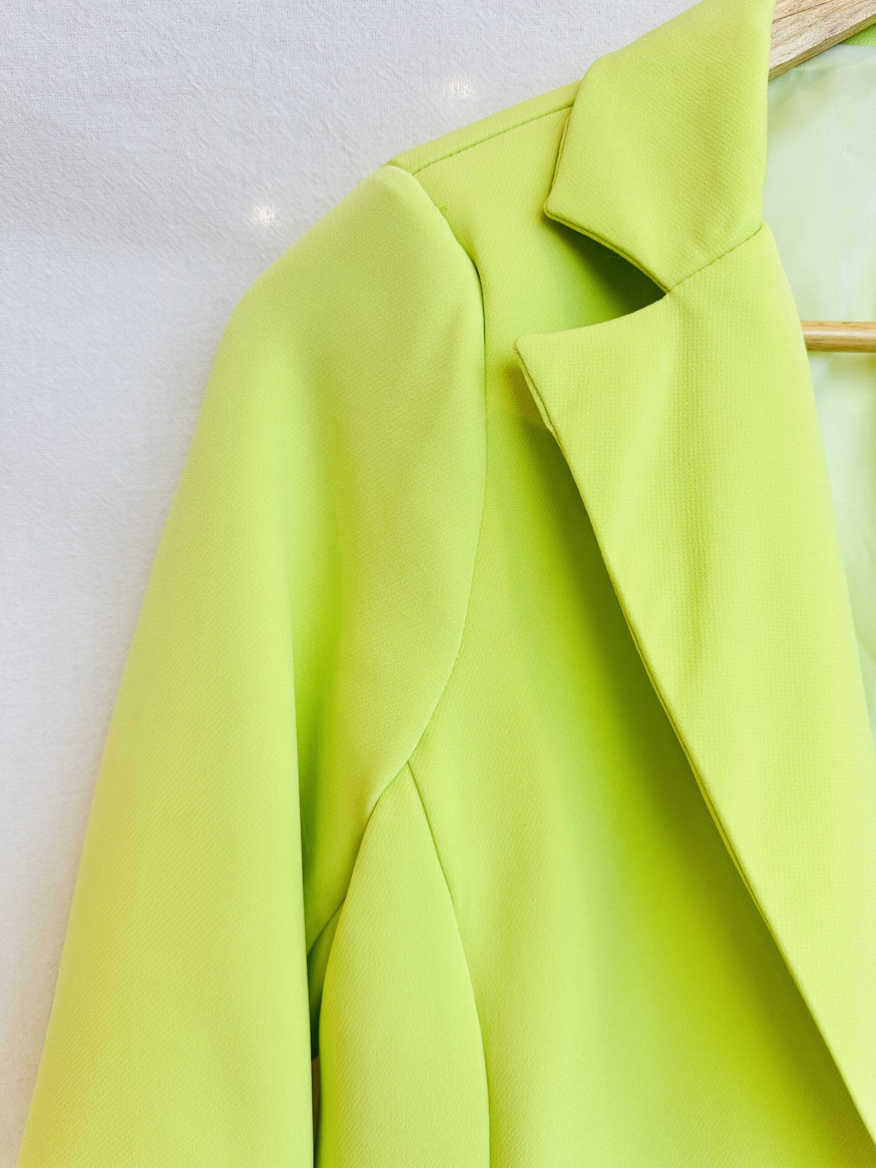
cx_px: 438
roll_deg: -3.1
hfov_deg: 56.8
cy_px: 584
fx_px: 810
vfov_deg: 71.6
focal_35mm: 24
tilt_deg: -4.2
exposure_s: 1/139
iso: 80
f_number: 1.78
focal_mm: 6.86
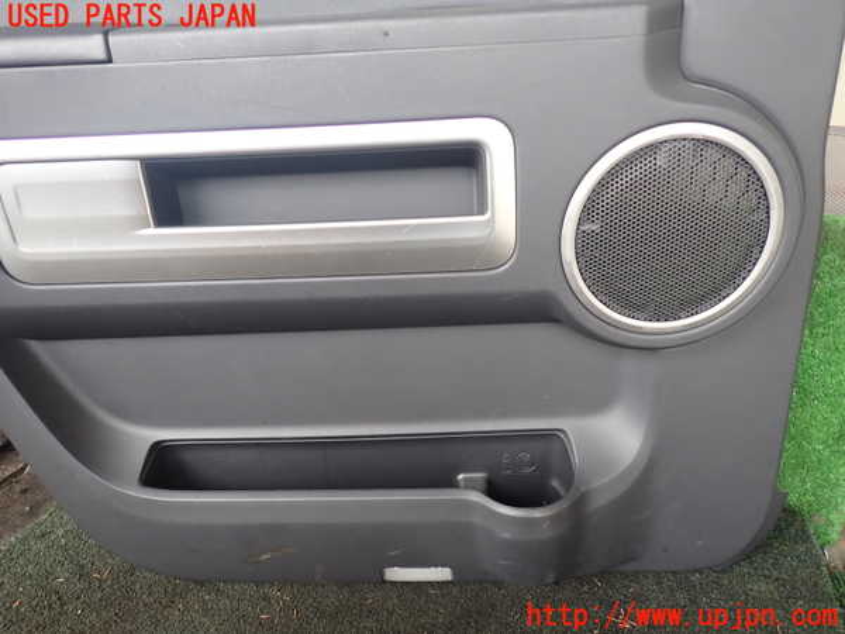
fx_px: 610
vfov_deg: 54.9
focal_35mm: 25
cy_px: 317
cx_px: 422
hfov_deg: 69.4
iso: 125
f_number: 2
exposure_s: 1/60
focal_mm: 4.5
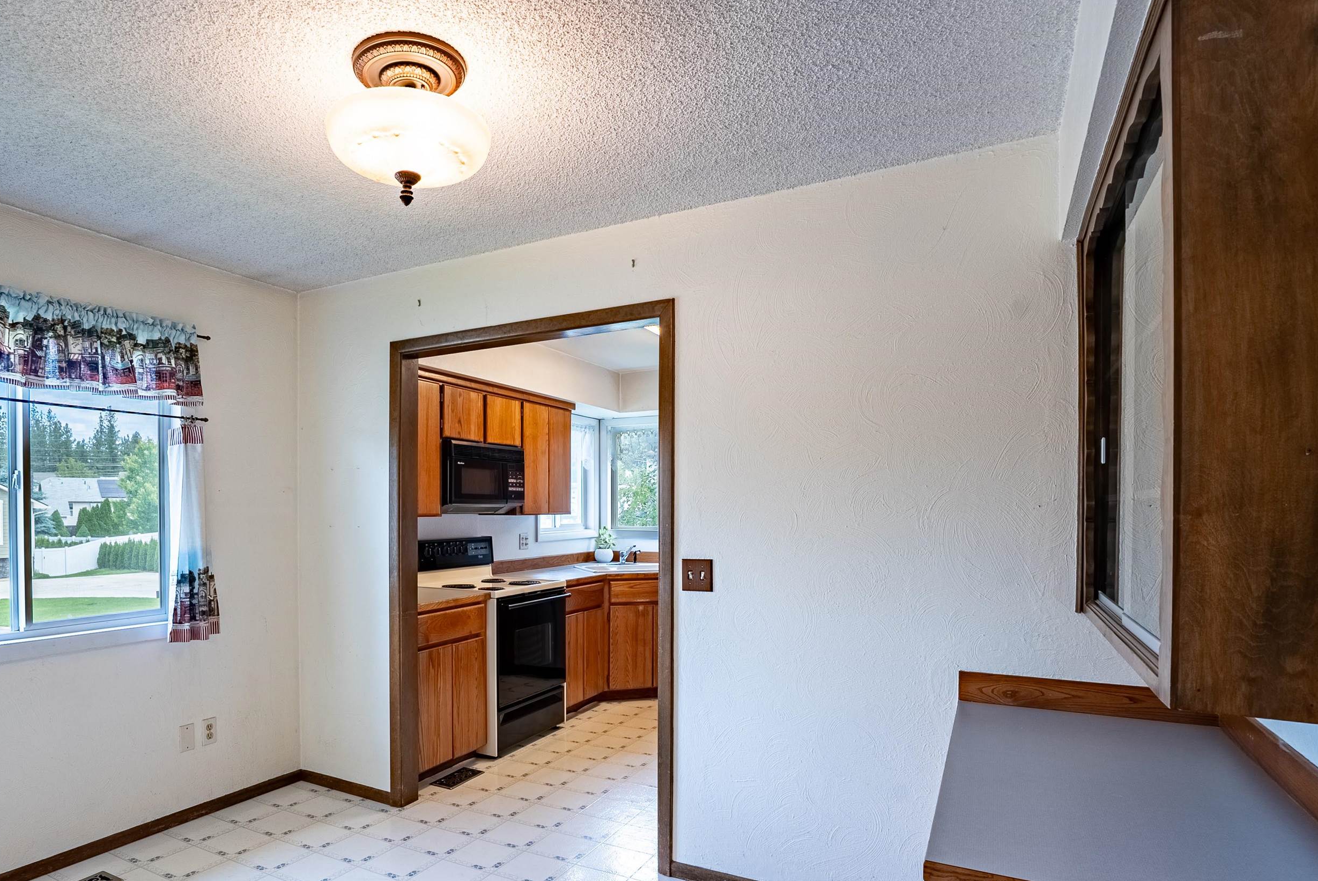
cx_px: 542
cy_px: 530
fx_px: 733
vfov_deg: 61.5
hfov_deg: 83.1
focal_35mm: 20
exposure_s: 1/640
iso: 400
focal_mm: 16
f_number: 8
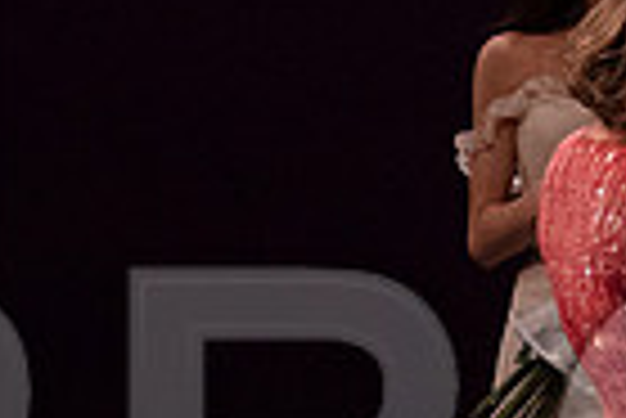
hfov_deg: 1.2
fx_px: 29069
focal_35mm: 1670
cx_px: 712
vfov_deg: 0.8
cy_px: 483
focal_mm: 400
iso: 12800
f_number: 14
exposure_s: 1/320
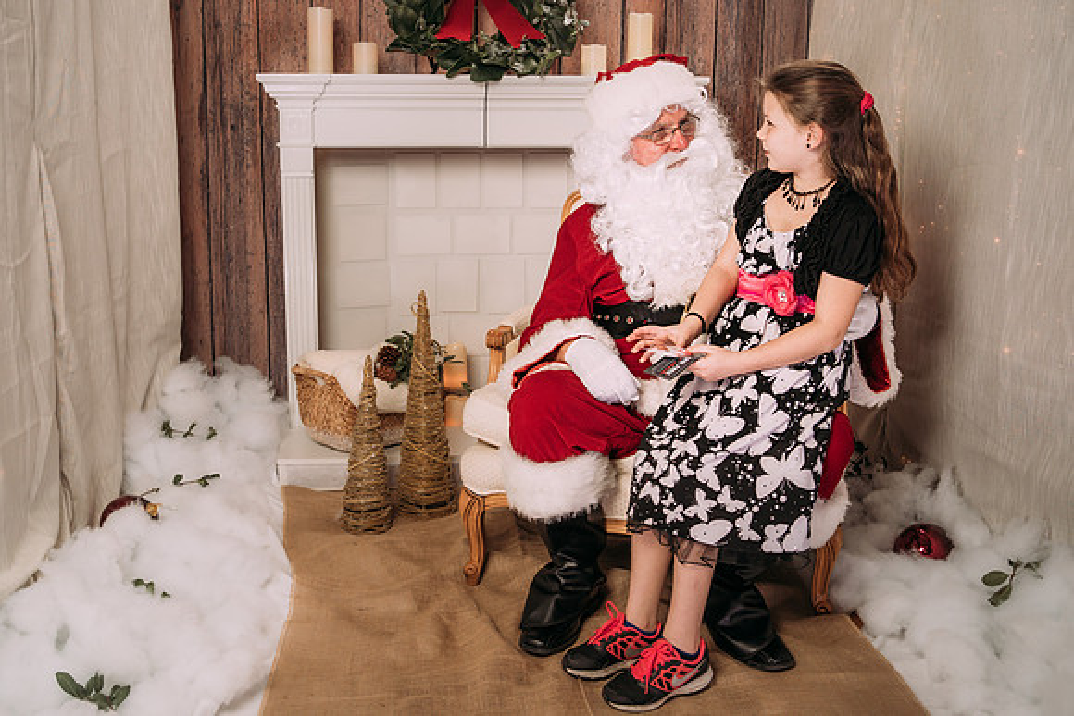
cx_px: 509
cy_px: 319
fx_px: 1165
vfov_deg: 34.2
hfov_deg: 49.5
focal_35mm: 39
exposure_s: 1/100
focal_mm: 35
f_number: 5.6
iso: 100
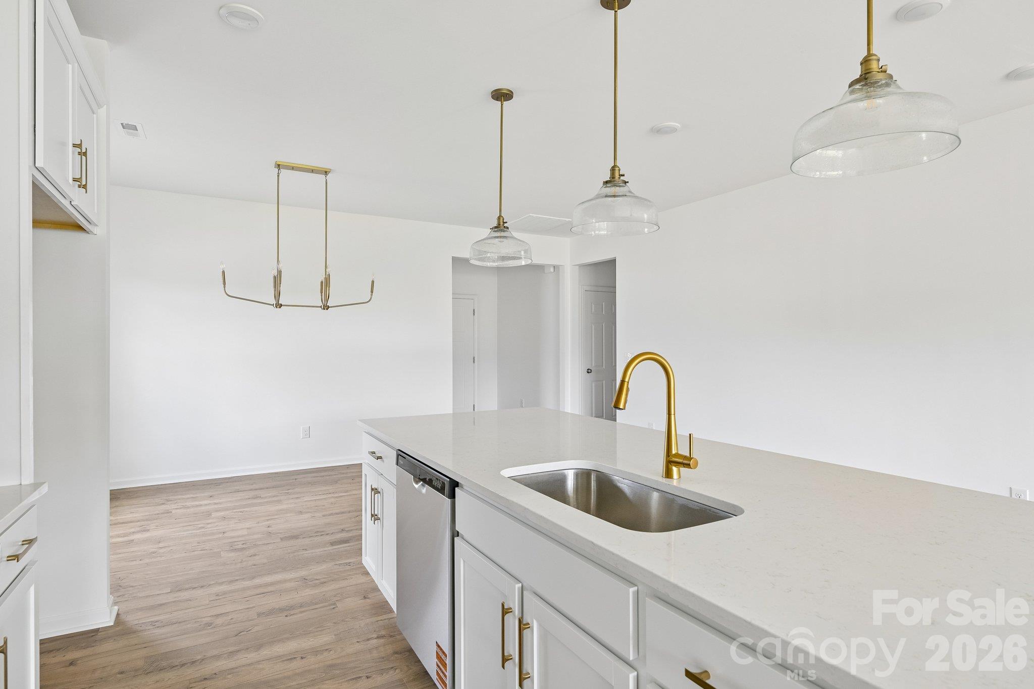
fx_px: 546
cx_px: 517
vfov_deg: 64.5
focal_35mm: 19
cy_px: 344
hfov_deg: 86.9
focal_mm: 19
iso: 400
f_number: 8
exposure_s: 1/15
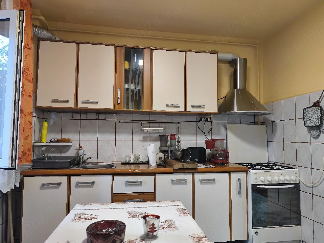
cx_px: 167
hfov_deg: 71.6
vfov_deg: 56.8
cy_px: 122
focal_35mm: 24
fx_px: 225
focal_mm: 6.14
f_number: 1.65
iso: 640
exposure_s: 1/50.3
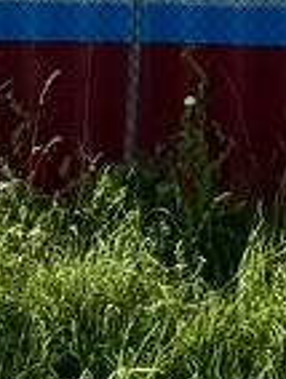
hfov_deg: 4.3
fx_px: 3800
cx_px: -115
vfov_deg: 5.6
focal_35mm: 346
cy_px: -414
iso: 64
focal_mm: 6.76
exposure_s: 1/5208
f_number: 1.78
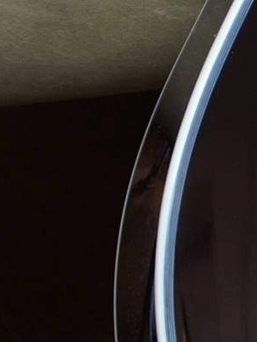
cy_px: -256
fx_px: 2960
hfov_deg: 4.9
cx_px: 585
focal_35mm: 299
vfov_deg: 6.5
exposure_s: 1/8
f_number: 5
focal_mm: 30
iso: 100
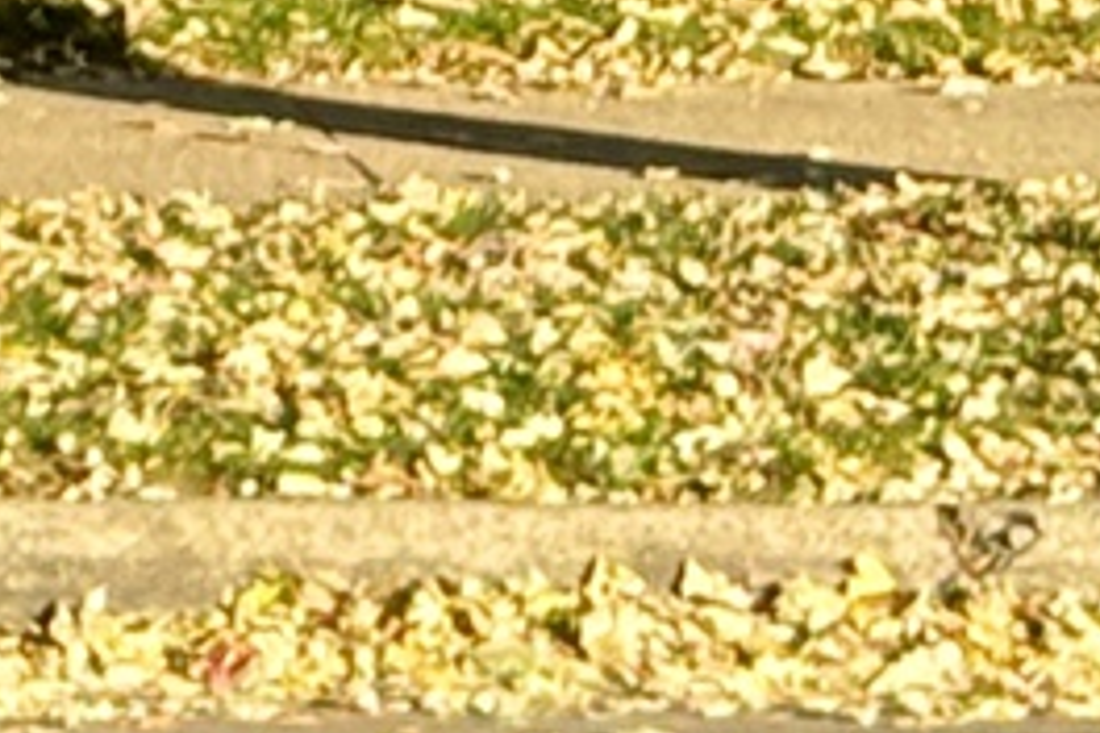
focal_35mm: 378
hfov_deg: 5.3
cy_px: -1658
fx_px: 11549
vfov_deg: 3.5
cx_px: -1392
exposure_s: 1/1076
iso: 64
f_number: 1.78
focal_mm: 6.86
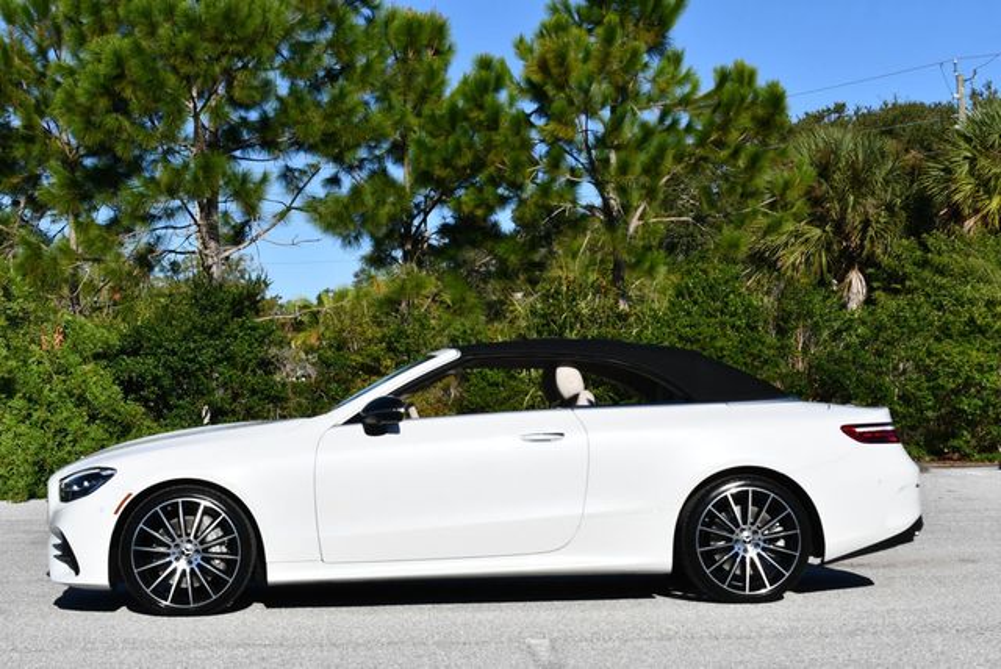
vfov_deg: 22.7
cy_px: 334
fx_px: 1670
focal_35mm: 60
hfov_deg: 33.4
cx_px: 500
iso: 100
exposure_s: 1/320
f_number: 9
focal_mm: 30
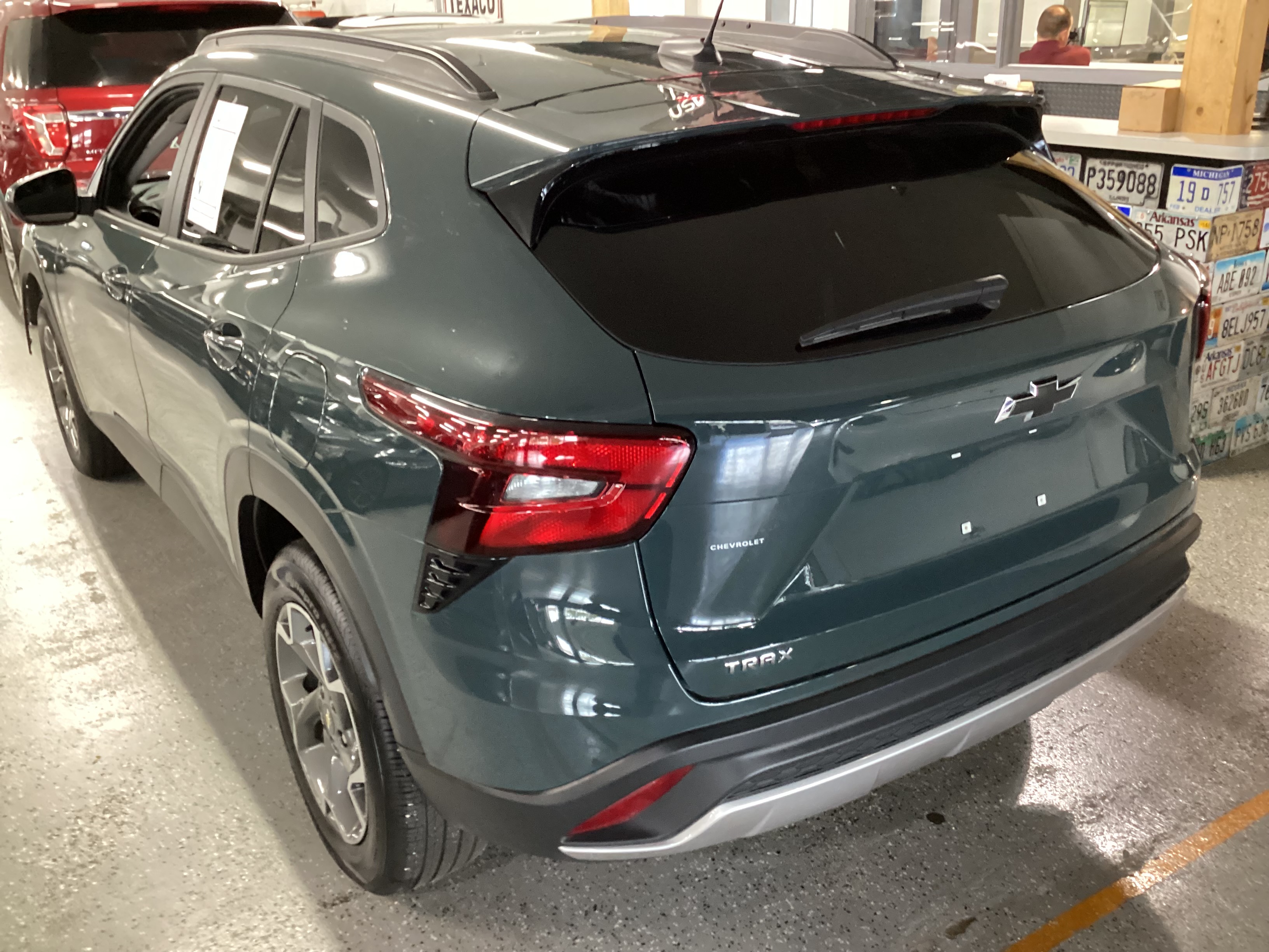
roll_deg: +0.3
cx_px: 634
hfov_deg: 58.4
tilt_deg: -25.3
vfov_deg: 45.4
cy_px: 476
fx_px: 1136
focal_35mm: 31
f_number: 2.4
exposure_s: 1/25
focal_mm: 3.3
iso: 400
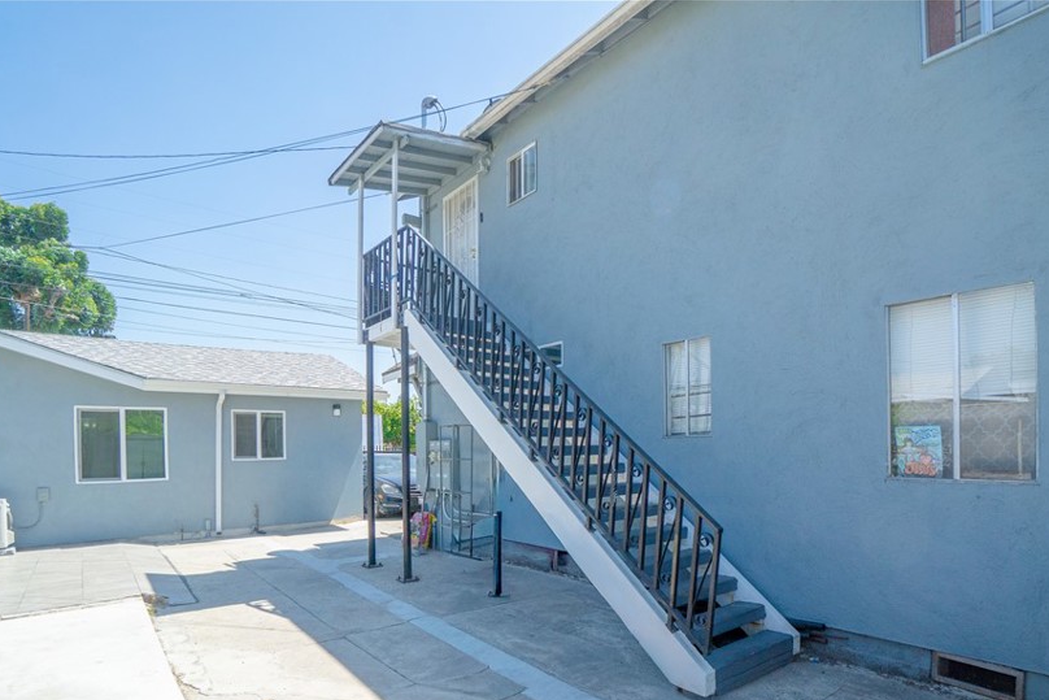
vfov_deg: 63.6
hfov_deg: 86.2
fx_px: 554
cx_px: 609
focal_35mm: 19
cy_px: 442
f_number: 7.1
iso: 320
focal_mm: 10
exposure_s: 1/1000
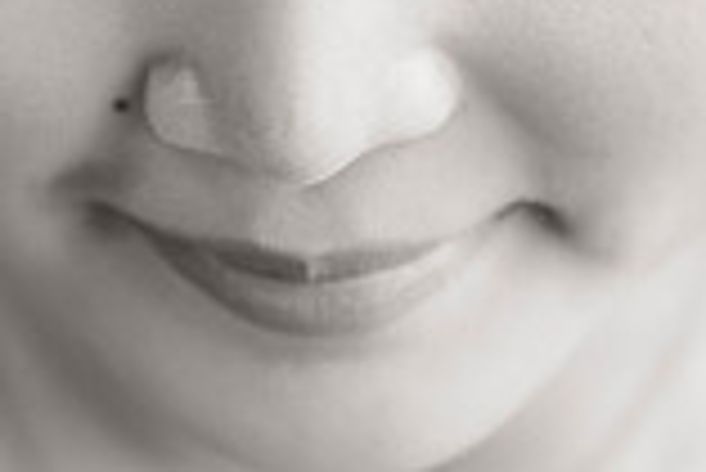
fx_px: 6517
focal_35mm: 332
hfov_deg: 6.2
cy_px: -56
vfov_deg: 4.1
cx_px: 81
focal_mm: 90
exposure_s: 1/80
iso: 1250
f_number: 3.5
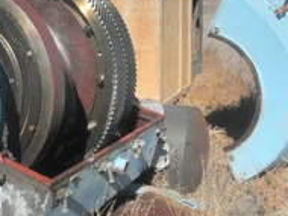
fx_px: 490
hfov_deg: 30.7
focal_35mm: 59
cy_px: 71
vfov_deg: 24.6
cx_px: 9
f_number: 8.5
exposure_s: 1/200
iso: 64
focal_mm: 5
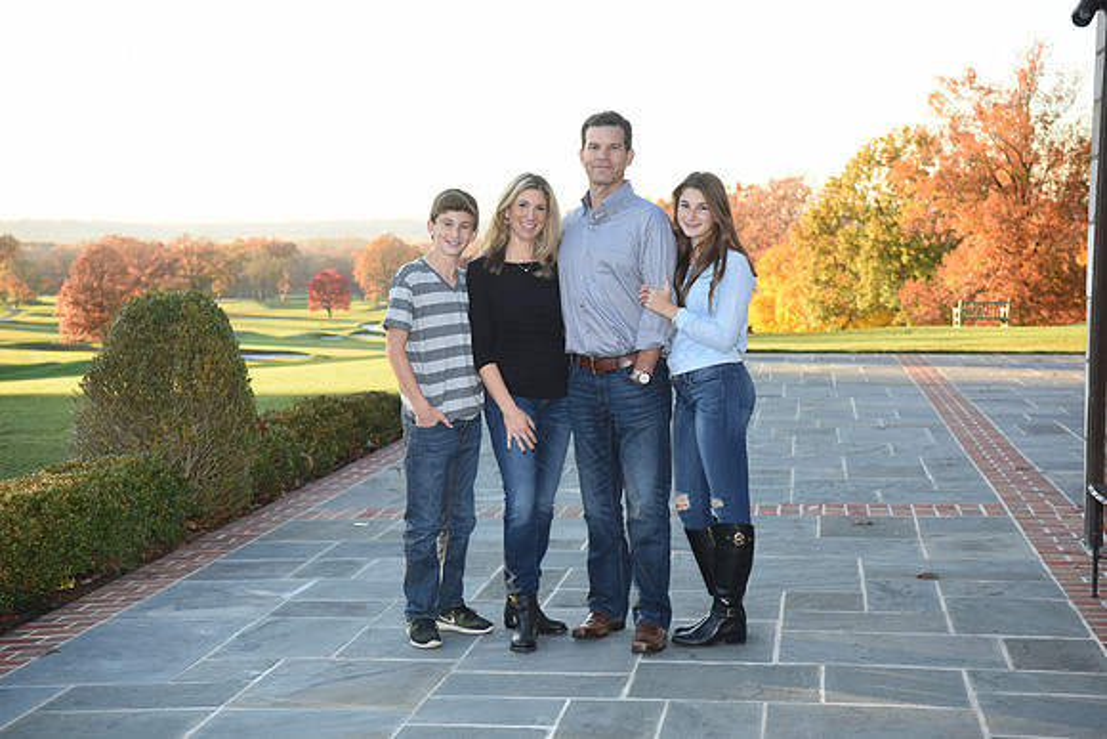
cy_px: 370
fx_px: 1692
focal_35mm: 55
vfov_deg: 24.6
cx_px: 554
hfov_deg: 36.2
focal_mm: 55
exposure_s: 1/250
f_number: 5.6
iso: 640
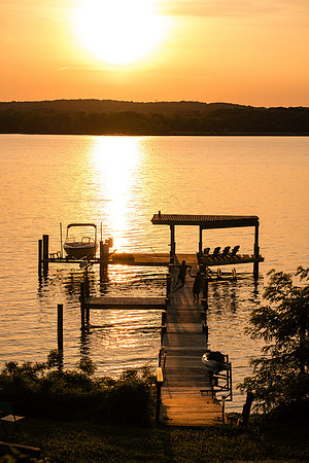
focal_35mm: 85
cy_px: 232
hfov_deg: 16.1
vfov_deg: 23.9
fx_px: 1094
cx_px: 154
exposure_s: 1/2500
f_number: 6.3
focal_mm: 85
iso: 1000
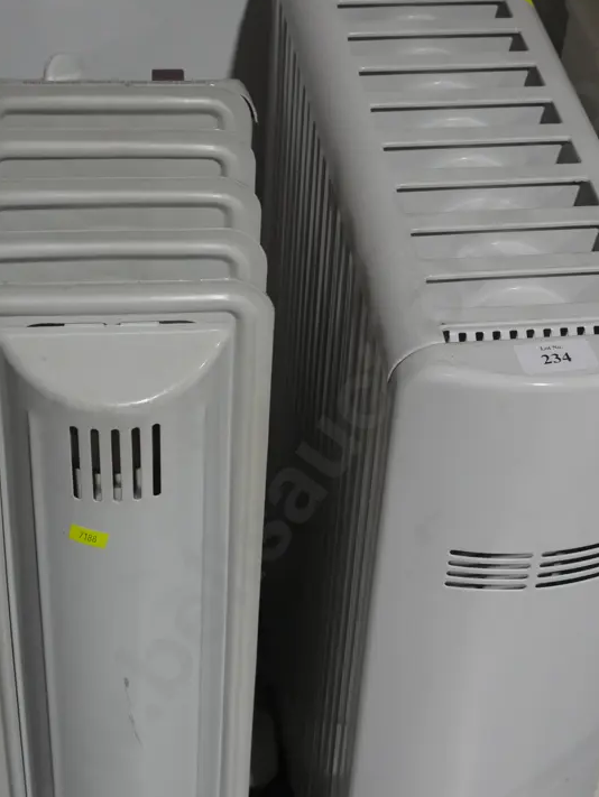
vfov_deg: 27.0
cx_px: 335
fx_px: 1660
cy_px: 439
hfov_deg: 20.4
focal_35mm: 72
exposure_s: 1/60
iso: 800
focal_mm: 25
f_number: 7.1
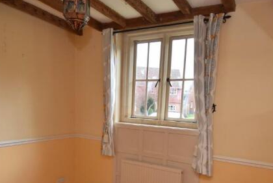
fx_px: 213
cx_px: 141
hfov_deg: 65.4
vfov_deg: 45.0
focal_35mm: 28
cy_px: 136
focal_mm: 12
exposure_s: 1/60
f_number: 4
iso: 100
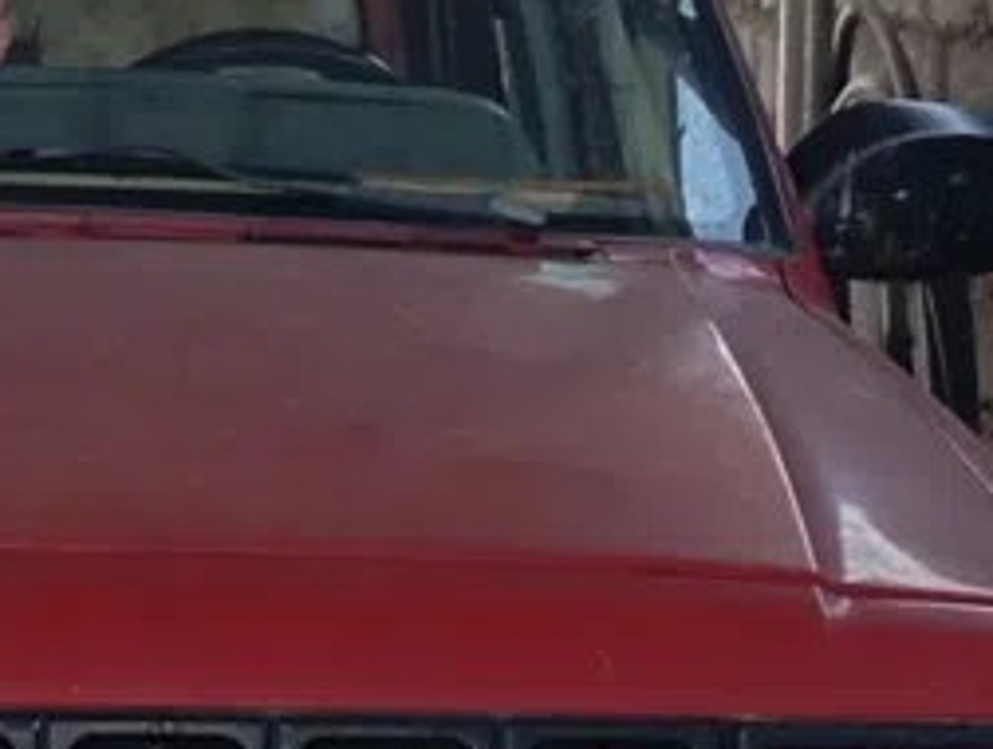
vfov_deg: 8.0
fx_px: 5375
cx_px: 142
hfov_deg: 10.5
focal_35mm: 187
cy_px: 467
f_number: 1.8
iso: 121
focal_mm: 4.22
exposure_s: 1/100
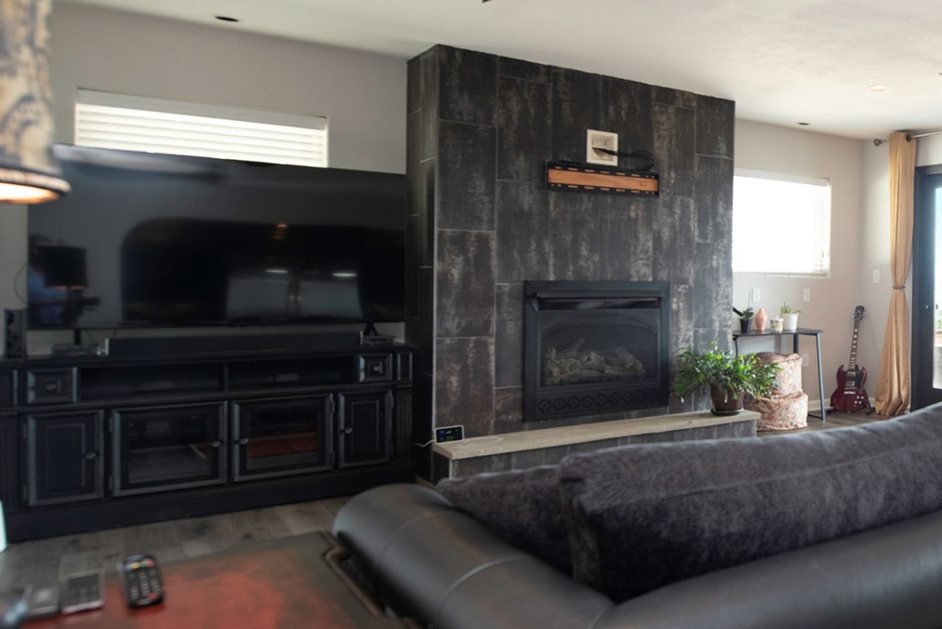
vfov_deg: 43.6
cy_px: 288
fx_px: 785
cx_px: 949
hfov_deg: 49.9
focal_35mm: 30
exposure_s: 1/200
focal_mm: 14
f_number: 7.1
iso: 400
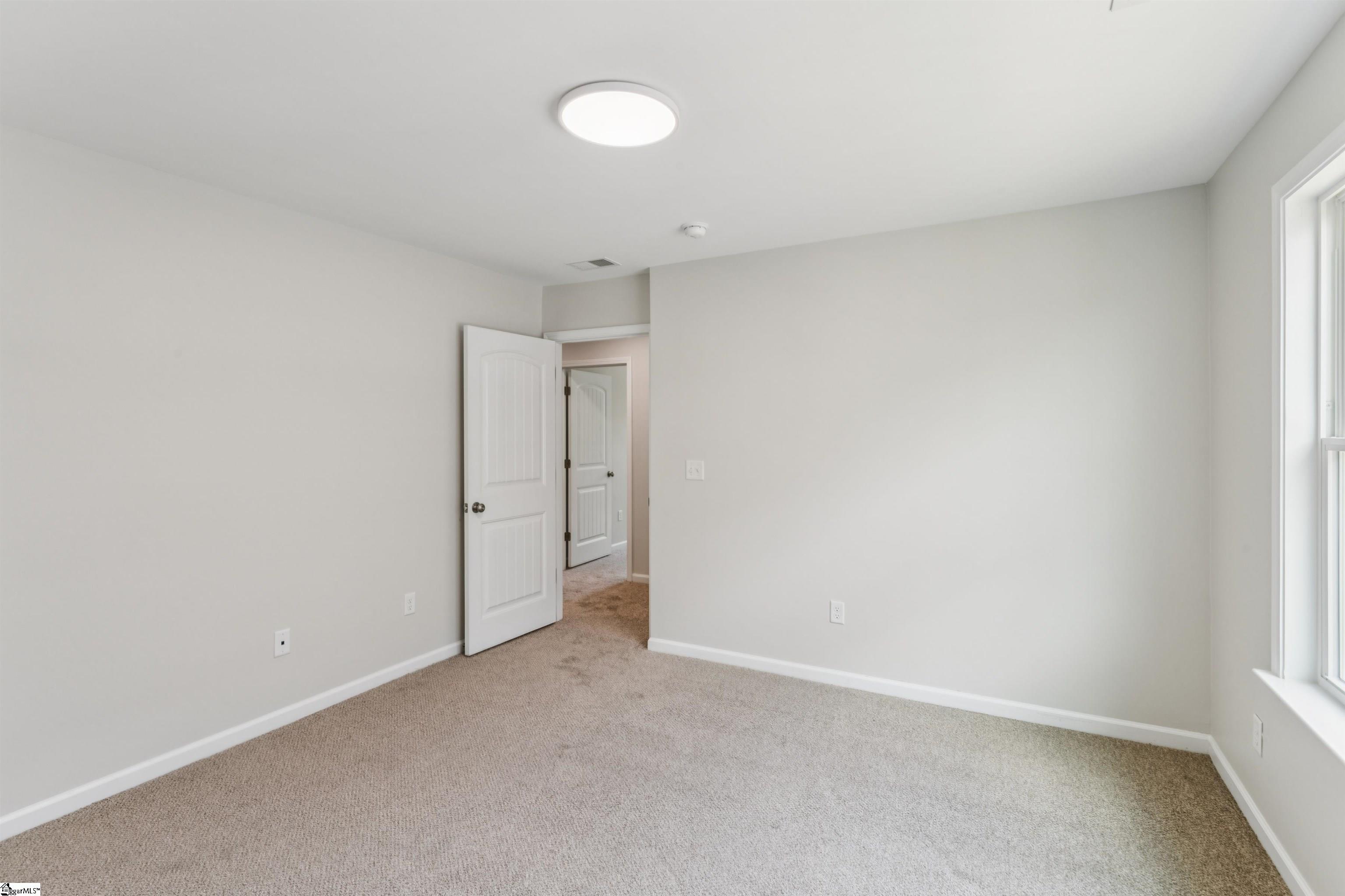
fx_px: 620
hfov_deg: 94.6
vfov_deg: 71.7
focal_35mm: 17
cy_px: 448
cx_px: 672
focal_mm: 16.6
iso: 400
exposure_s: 1/20
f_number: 13
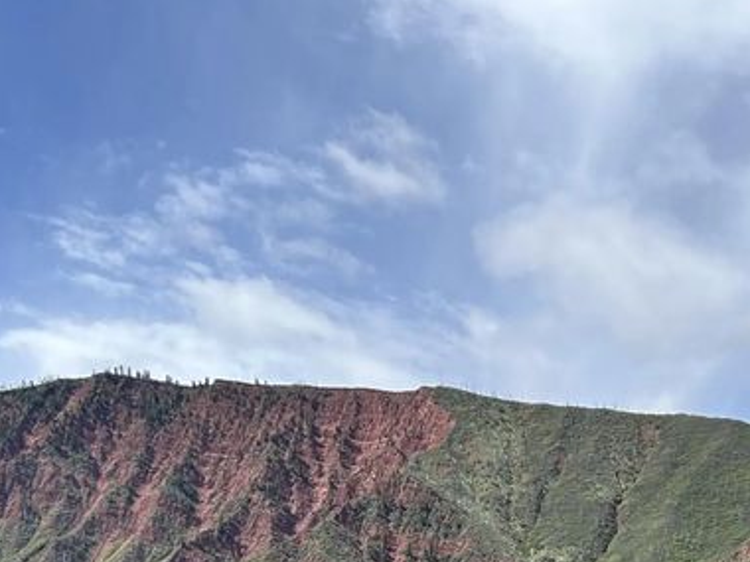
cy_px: 706
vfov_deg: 19.6
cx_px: 596
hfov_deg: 27.3
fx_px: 1517
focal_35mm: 70
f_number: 1.5
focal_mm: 5.7
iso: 50
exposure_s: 1/3831
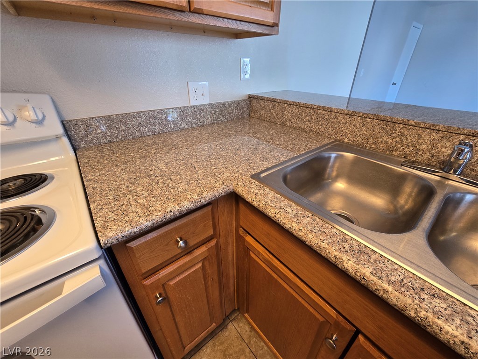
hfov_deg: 106.2
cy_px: 180
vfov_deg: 89.9
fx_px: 180
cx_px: 239
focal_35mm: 13
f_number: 2.2
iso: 250
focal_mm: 2.2
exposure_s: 1/60
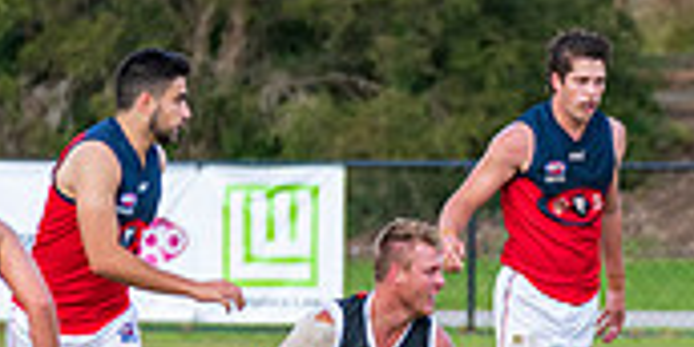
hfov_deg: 2.0
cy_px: 412
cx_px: 678
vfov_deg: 1.0
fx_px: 19564
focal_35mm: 1091
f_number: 5.6
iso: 800
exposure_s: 1/1250
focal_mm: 300
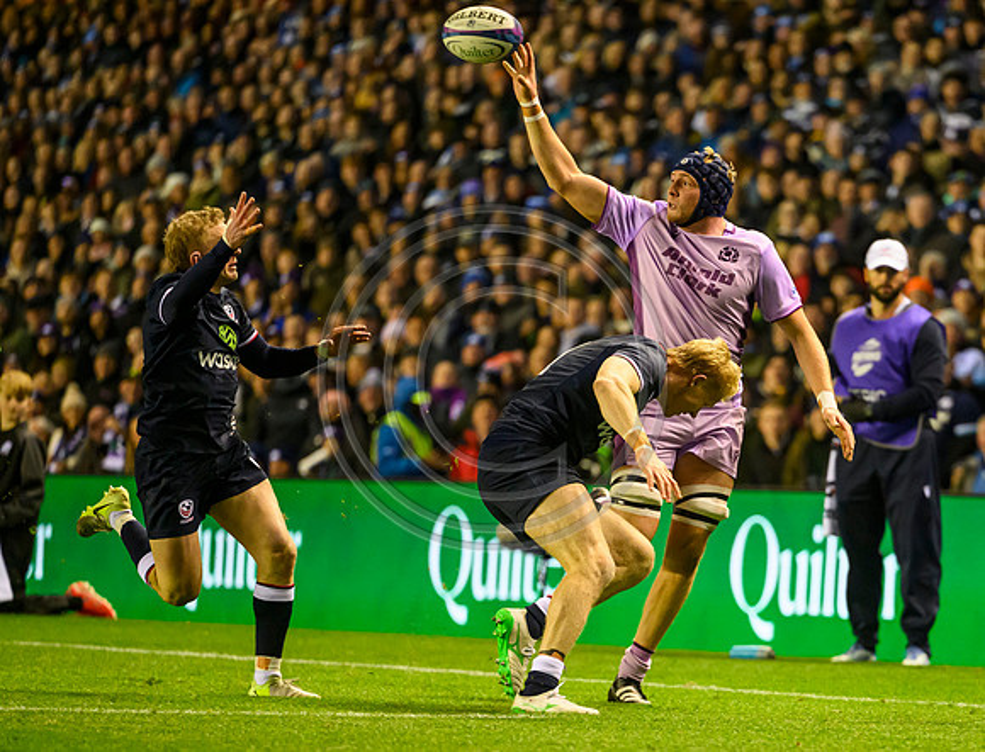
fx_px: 8835
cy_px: 516
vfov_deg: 4.9
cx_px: 724
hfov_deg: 6.4
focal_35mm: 308
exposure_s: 1/1000
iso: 5000
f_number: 2.8
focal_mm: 200
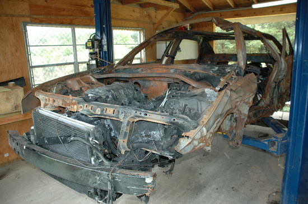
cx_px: 154
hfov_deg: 67.5
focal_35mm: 27
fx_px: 231
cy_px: 102
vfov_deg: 47.8
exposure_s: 1/200
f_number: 3.5
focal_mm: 18
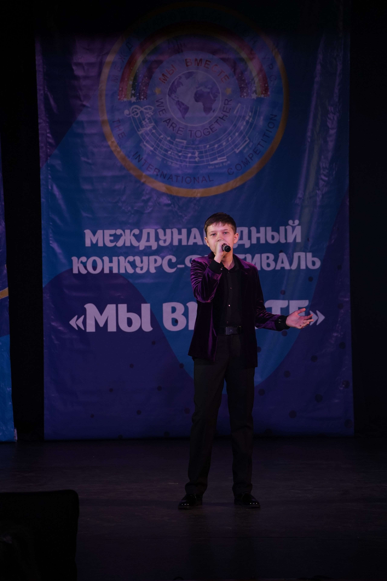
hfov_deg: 8.7
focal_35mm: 158
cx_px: 194
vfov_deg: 13.0
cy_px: 290
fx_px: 2548
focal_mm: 158
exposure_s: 1/250
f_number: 5.6
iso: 1600
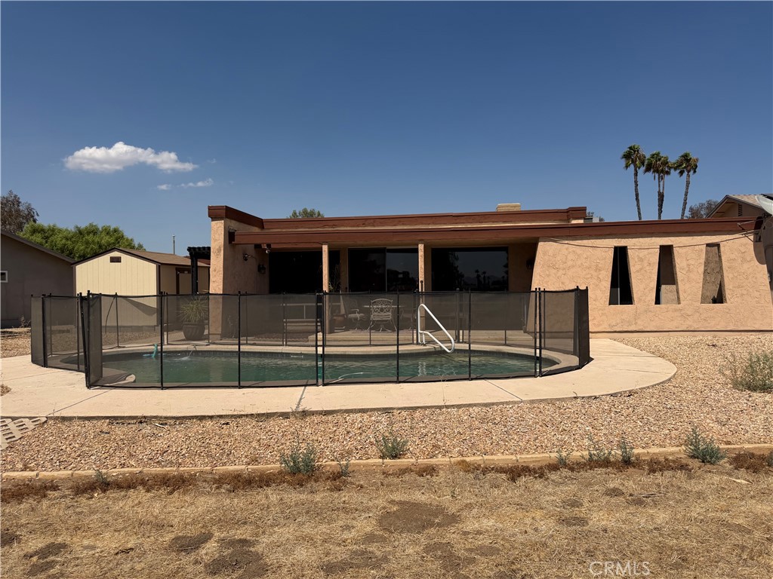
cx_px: 386
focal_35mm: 24
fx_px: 536
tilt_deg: +0.0
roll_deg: +0.9
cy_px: 290
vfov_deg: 56.8
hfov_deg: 71.6
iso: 100
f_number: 1.78
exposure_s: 1/10309
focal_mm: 6.76
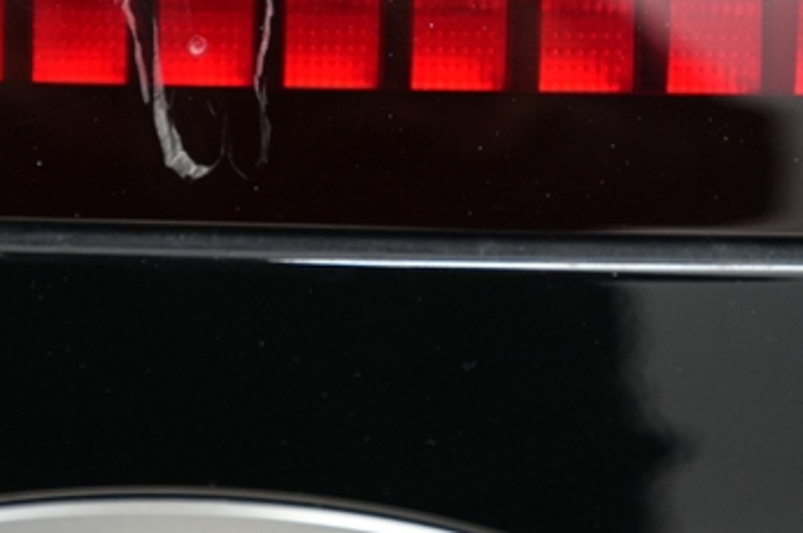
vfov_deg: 25.3
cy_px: 74
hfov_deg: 37.2
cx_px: 186
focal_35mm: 52
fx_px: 1158
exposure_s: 1/60
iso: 2000
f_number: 2.8
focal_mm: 28
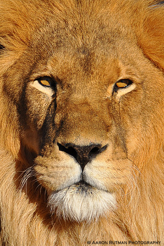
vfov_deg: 6.9
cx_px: 82
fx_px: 2055
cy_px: 123
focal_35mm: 300
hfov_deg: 4.6
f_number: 5.6
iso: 200
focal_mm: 200
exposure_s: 1/1250
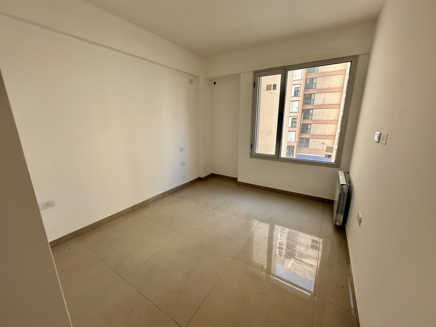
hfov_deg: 102.1
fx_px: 176
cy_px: 164
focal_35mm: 14
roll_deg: +1.3
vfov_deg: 85.7
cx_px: 218
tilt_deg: -13.5
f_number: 2.2
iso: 50
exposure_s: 1/99
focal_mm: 2.22
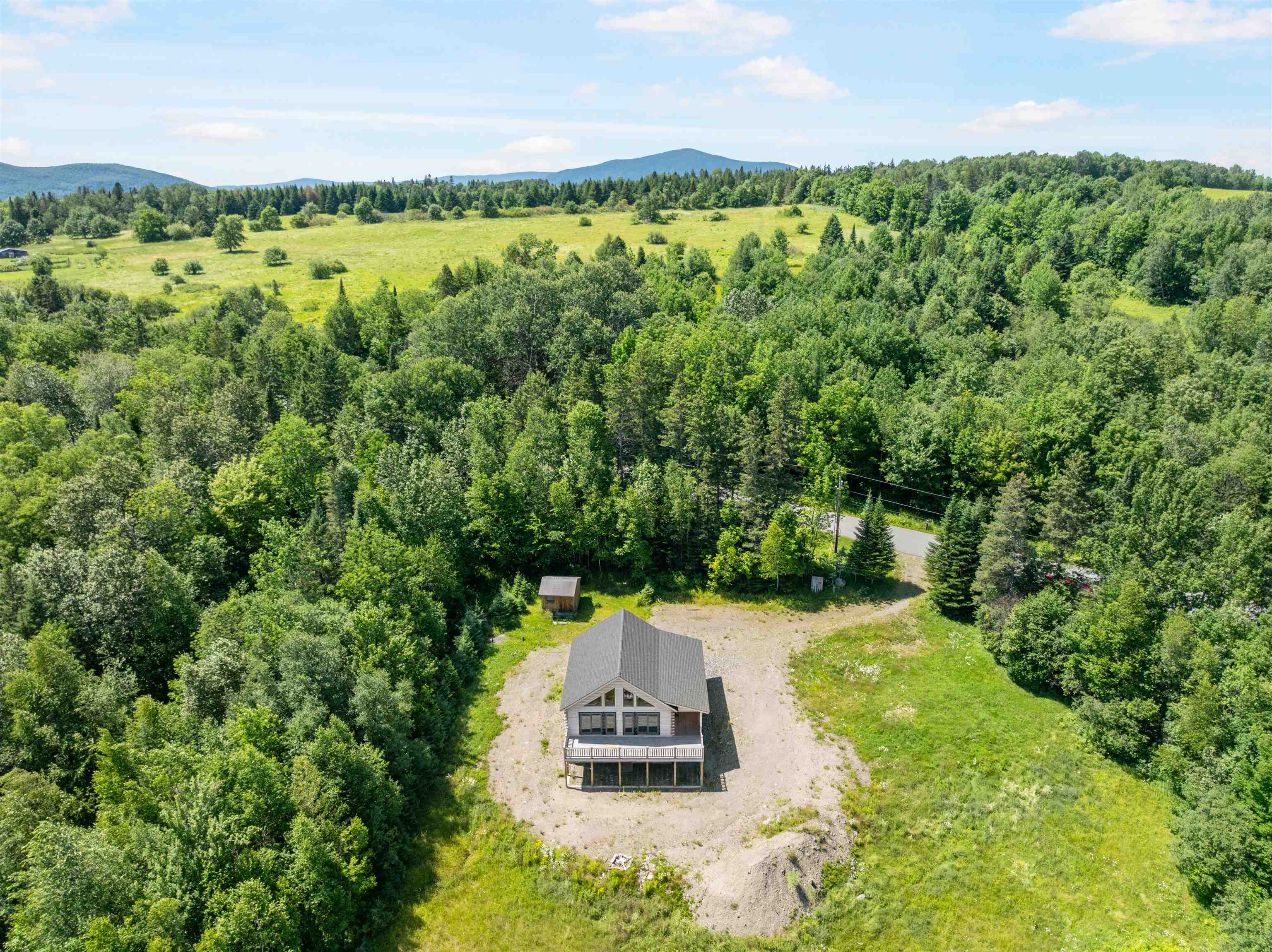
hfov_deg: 71.6
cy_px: 476
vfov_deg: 56.8
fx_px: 881
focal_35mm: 24
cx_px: 636
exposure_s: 1/2000
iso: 140
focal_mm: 12.29
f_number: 2.8
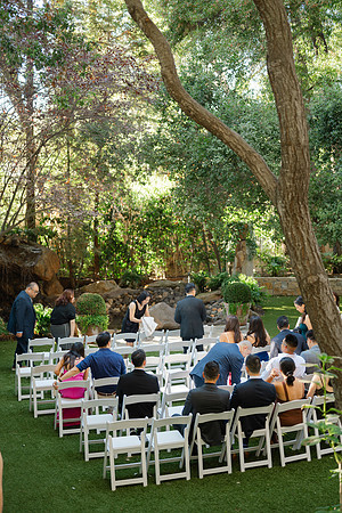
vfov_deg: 39.6
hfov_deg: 27.0
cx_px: 171
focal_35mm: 50
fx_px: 712
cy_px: 256
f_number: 1.8
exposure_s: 1/60
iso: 64
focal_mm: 50
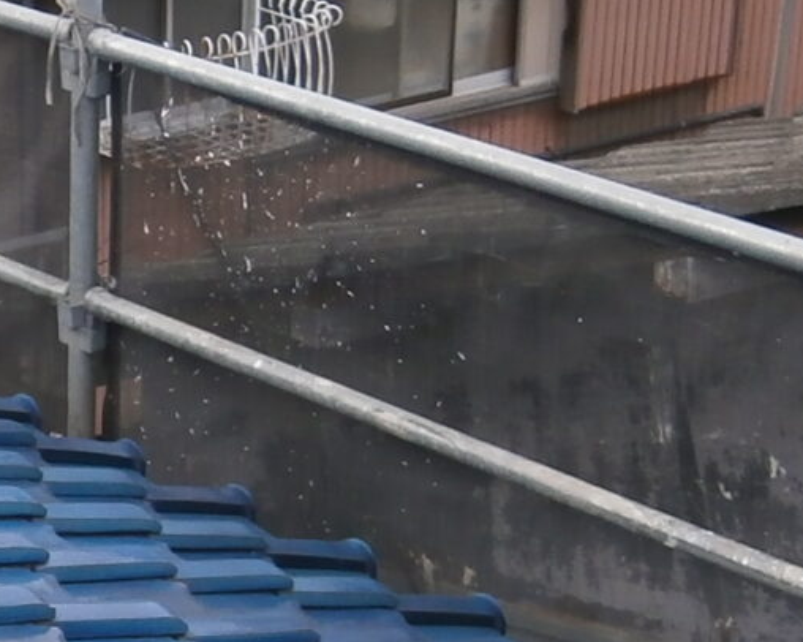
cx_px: -109
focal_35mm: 128
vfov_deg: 11.8
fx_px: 3041
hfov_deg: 14.6
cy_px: 756
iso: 80
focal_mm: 4.7
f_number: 2.8
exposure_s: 1/400
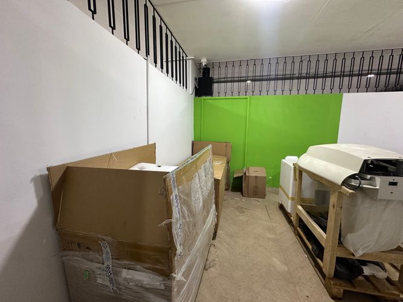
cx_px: 202
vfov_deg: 85.7
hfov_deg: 102.1
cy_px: 151
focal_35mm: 14
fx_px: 163
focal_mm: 2.22
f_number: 2.2
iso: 200
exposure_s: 1/60
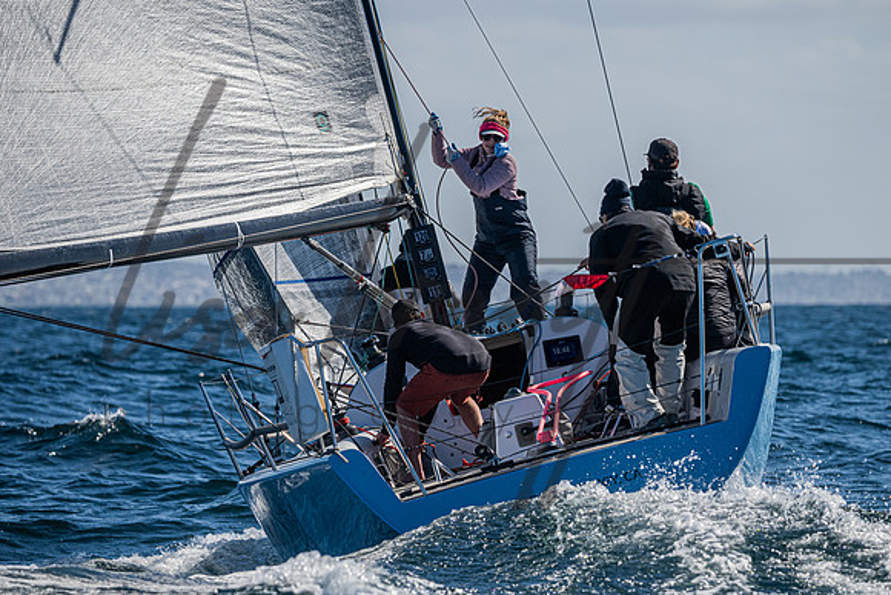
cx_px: 525
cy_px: 357
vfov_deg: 4.6
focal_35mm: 296
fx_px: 7335
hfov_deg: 7.0
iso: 400
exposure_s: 1/6400
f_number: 5
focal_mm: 220
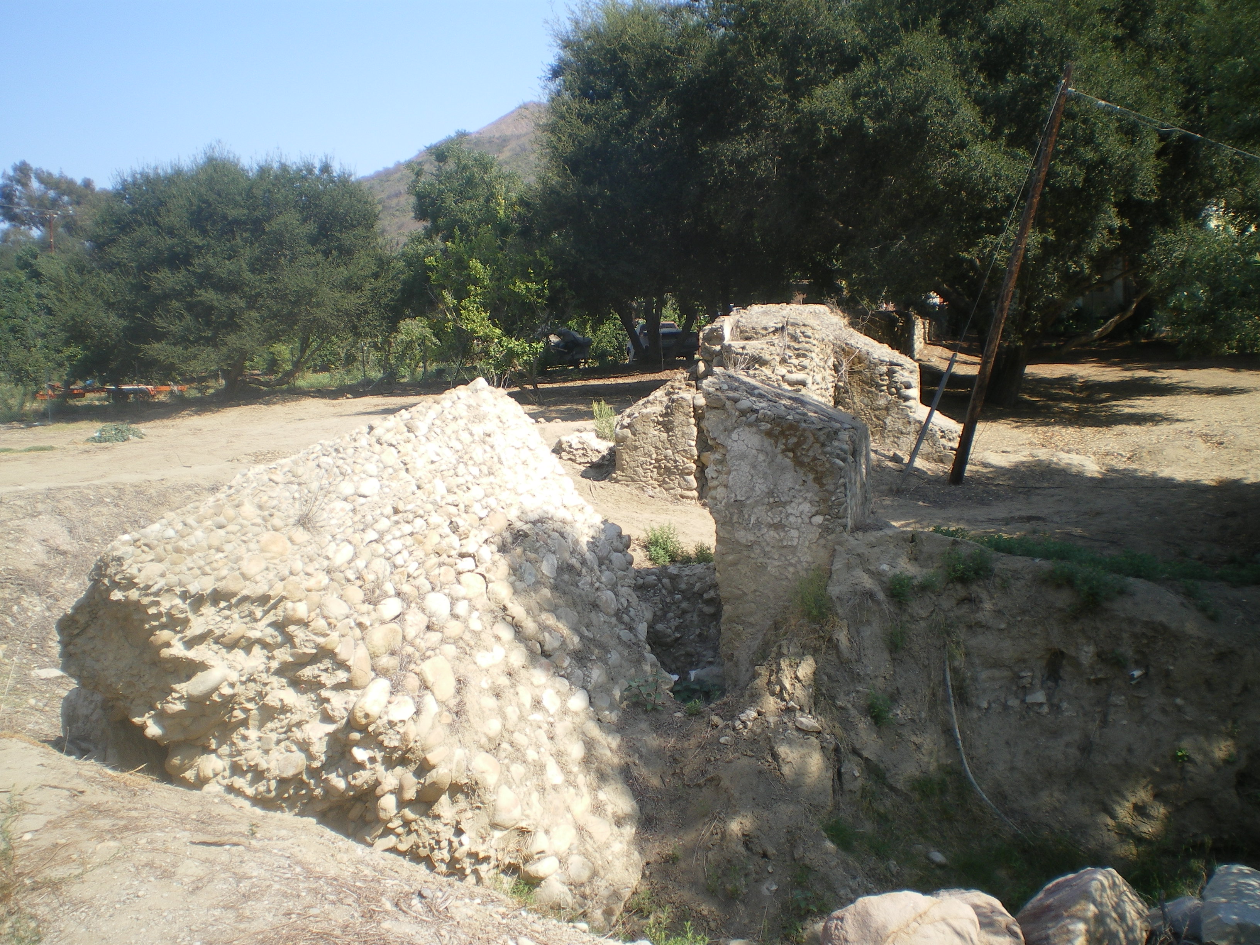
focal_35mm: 36
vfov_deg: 39.7
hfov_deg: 51.4
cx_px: 630
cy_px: 472
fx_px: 1310
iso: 50
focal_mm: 6.3
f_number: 4.6
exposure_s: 1/200
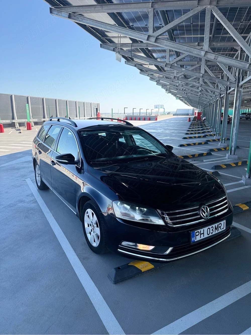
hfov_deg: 56.8
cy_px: 168
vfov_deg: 71.6
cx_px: 126
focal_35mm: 24
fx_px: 232
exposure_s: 1/1230
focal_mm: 6.76
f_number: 1.78
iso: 80
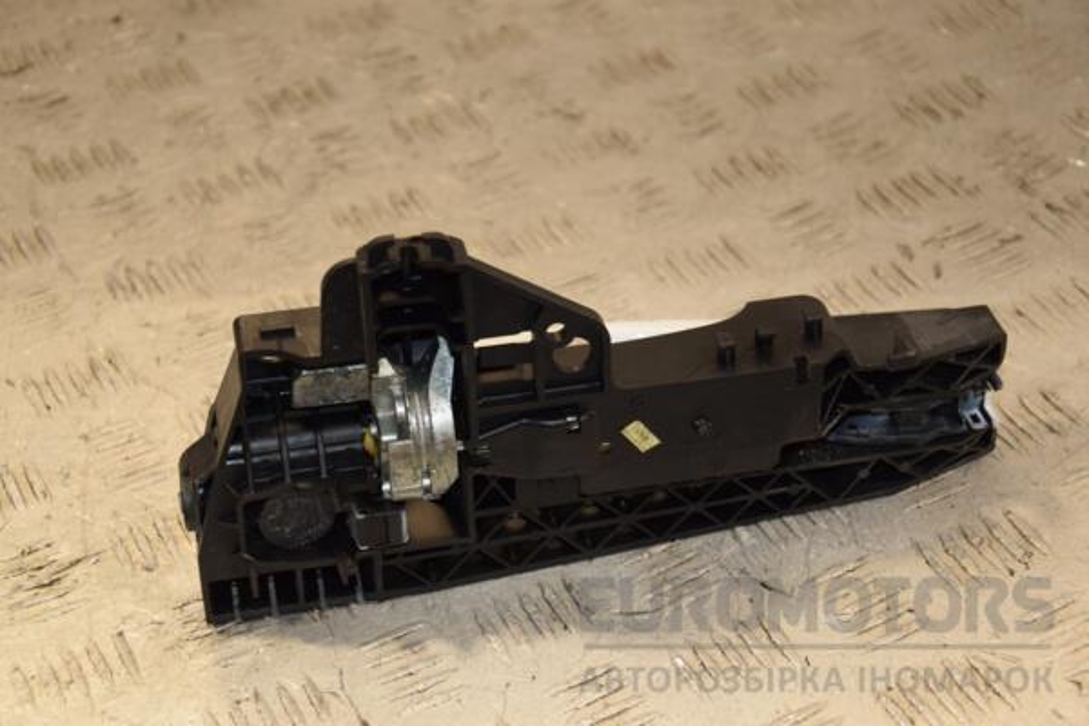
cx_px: 544
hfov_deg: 26.0
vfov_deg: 17.5
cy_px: 363
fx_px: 2359
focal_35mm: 78
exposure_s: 1/200
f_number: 5
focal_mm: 52
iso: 800
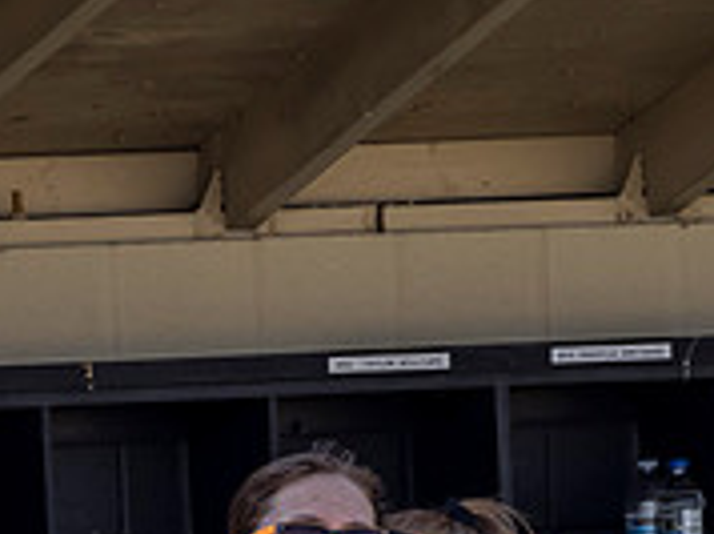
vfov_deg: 1.1
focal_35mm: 1309
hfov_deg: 1.5
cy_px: 857
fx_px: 26963
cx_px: -156
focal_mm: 200
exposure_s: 1/640
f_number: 6.3
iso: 400
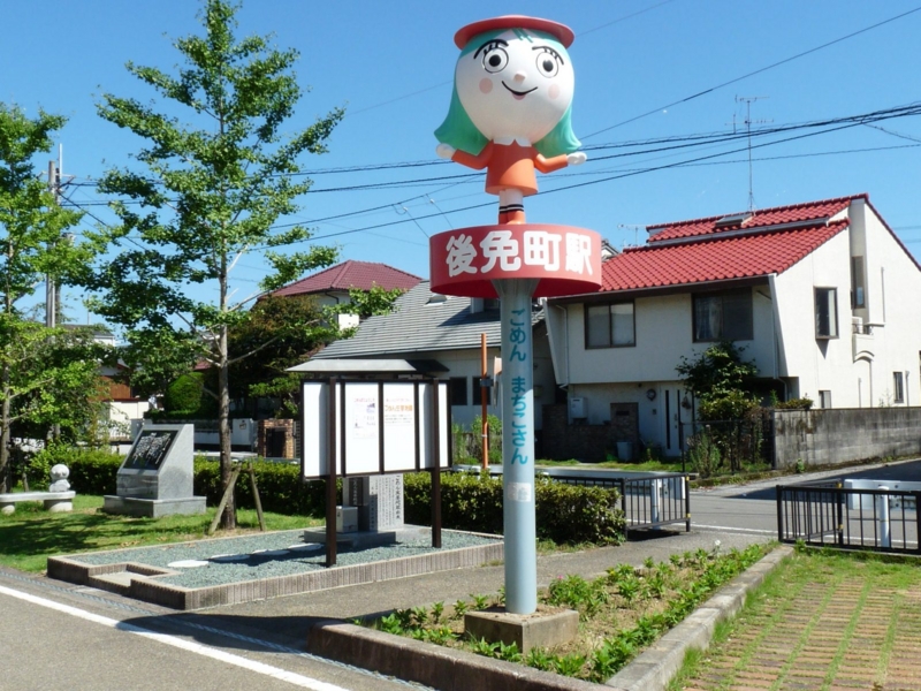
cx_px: 460
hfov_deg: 51.4
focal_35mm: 36
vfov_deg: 39.7
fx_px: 958
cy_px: 346
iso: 100
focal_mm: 4.8
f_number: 5.6
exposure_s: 1/320
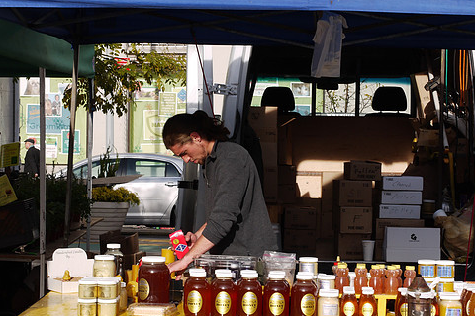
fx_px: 1491
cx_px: 223
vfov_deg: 12.1
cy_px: 168
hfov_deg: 18.1
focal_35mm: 113
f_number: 11
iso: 100
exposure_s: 1/125
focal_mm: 45
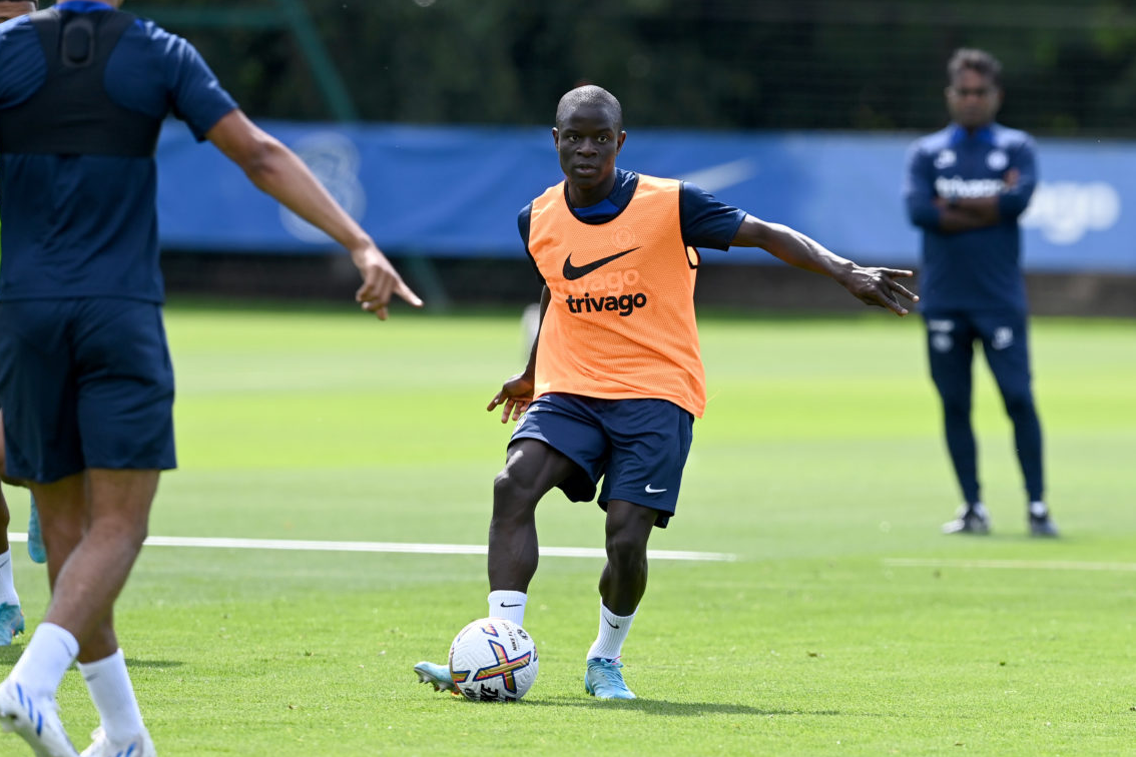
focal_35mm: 402
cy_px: 380
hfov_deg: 5.1
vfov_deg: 3.4
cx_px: 566
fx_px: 12684
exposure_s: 1/1600
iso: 400
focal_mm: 400
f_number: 4.5
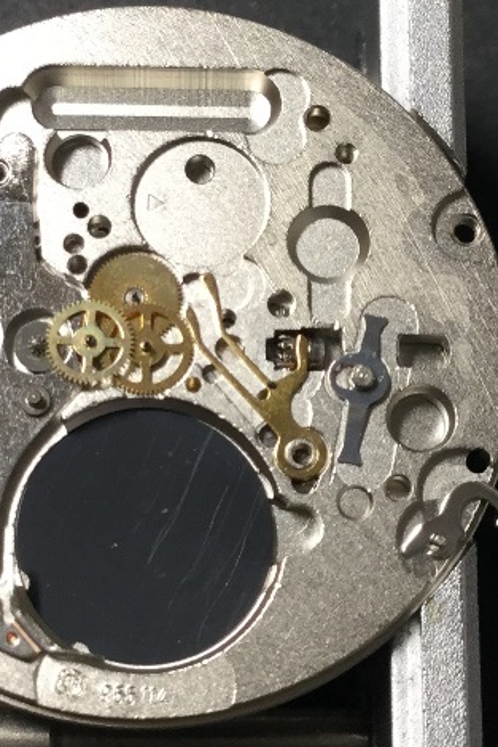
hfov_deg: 30.2
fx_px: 912
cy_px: 368
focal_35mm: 44
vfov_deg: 44.5
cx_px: 150
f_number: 2.4
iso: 25
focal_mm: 3.3
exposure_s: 1/33
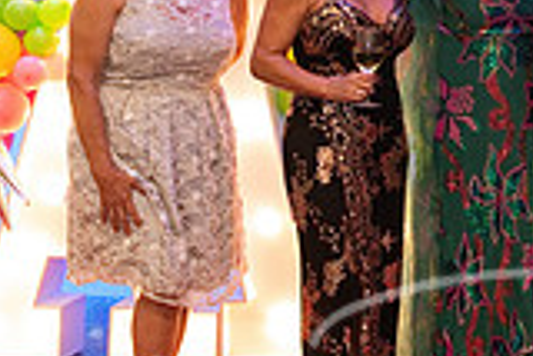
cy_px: 25
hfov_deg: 21.7
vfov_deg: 15.5
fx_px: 1289
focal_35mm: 87
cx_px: 640
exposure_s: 1/125
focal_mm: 24
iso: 2000
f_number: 3.5
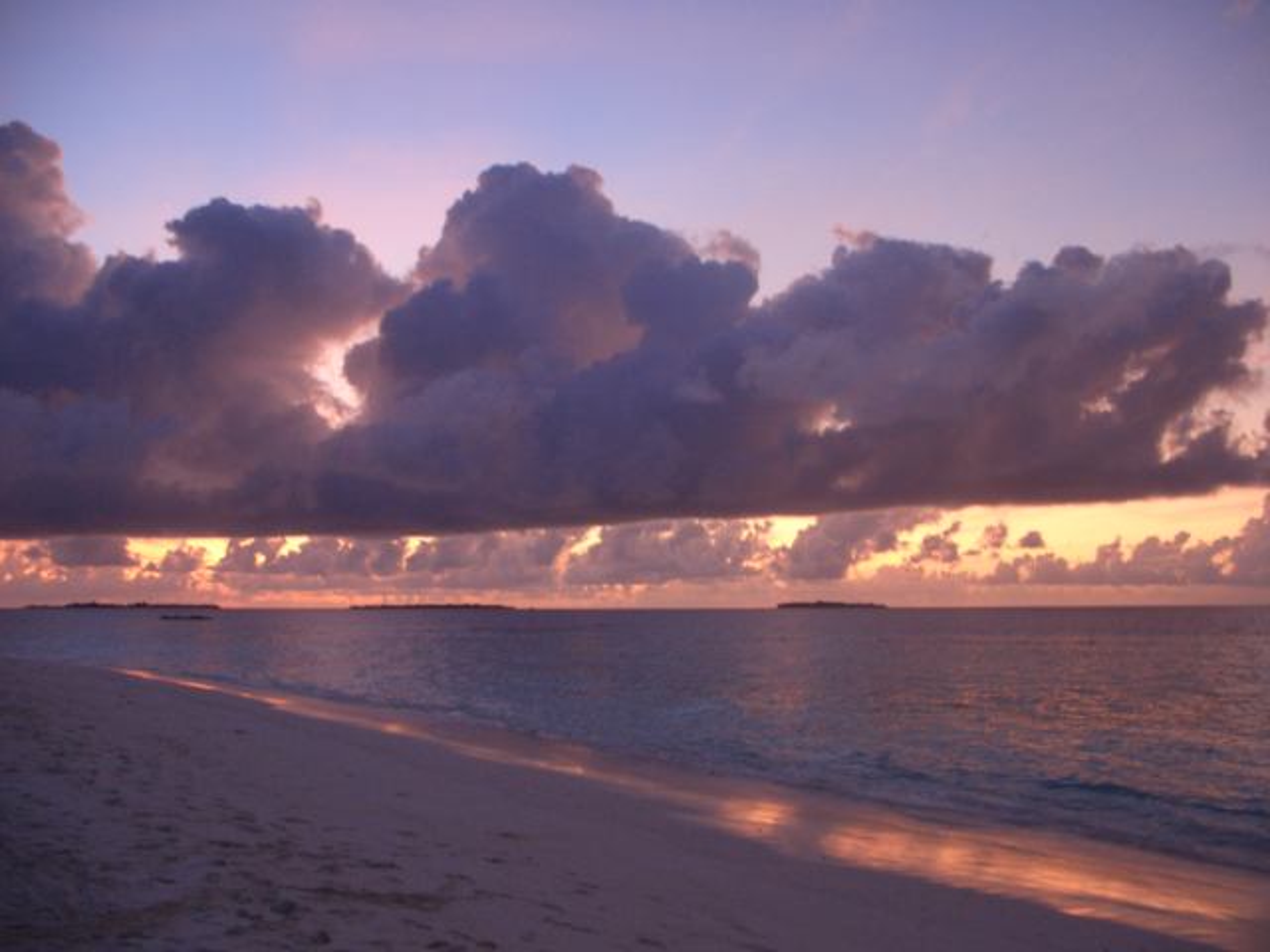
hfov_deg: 55.4
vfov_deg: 42.9
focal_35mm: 33
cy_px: 476
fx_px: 1211
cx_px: 635
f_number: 2.8
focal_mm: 7.1
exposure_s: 1/8
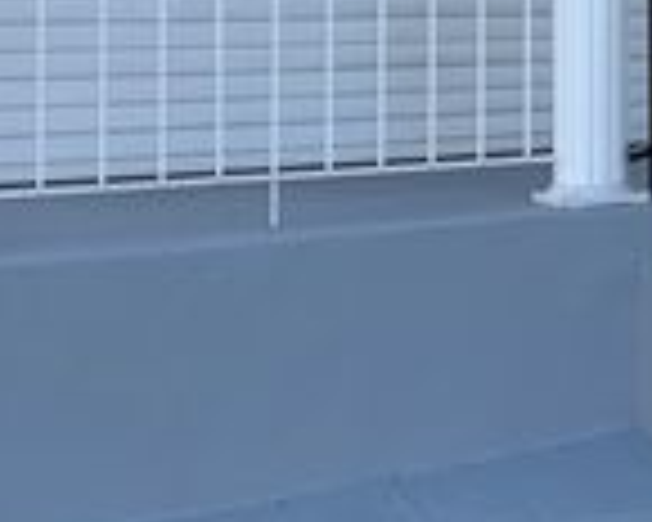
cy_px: -25
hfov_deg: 21.0
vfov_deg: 18.4
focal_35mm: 81
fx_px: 1563
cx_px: 890
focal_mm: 6.76
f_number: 1.78
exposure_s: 1/1980
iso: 80
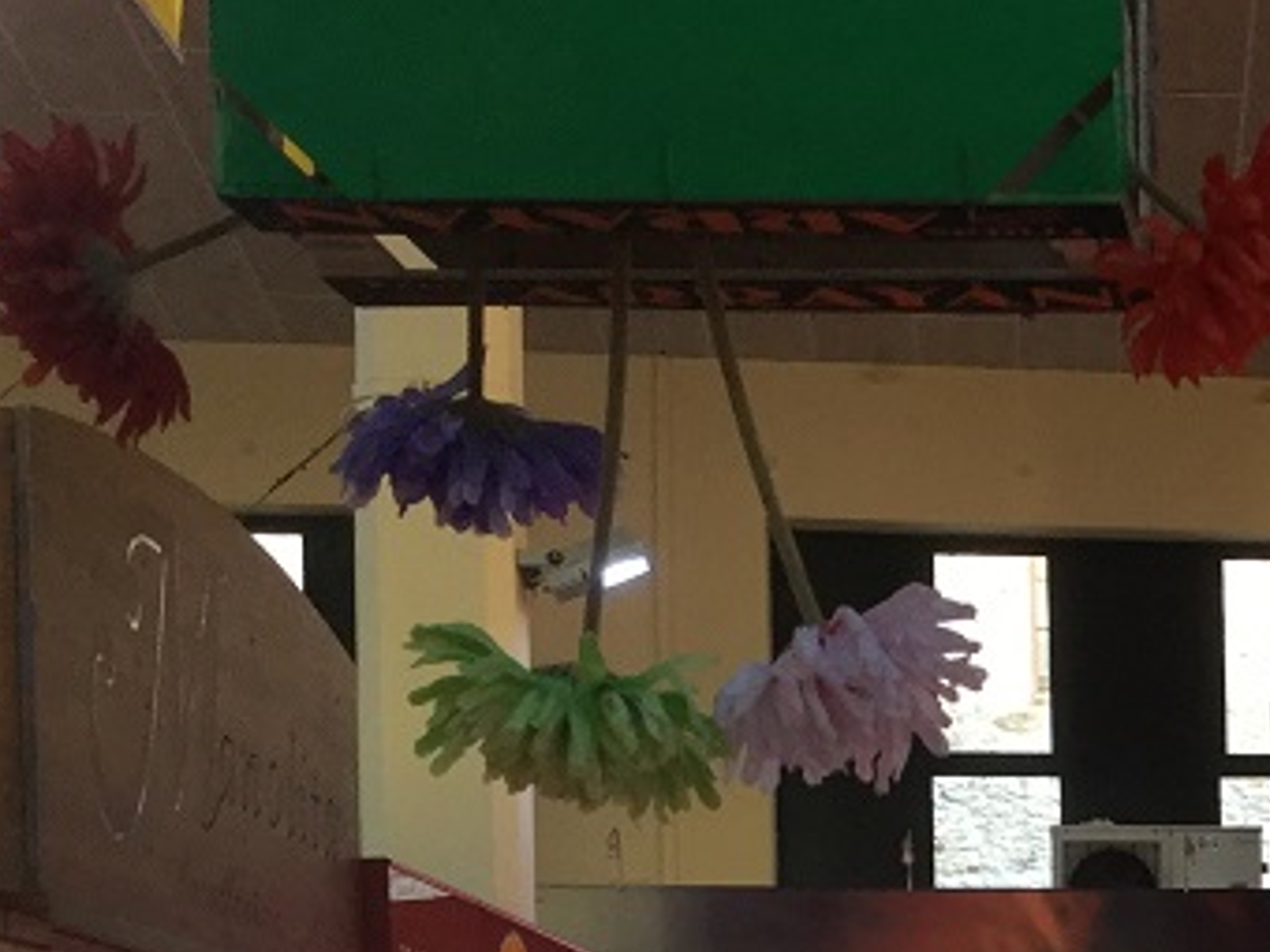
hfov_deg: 22.3
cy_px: 1226
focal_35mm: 82
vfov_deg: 17.0
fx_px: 3008
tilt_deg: -0.6
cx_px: 1453
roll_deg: +0.2
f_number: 2.4
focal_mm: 3.3
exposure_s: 1/33
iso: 80
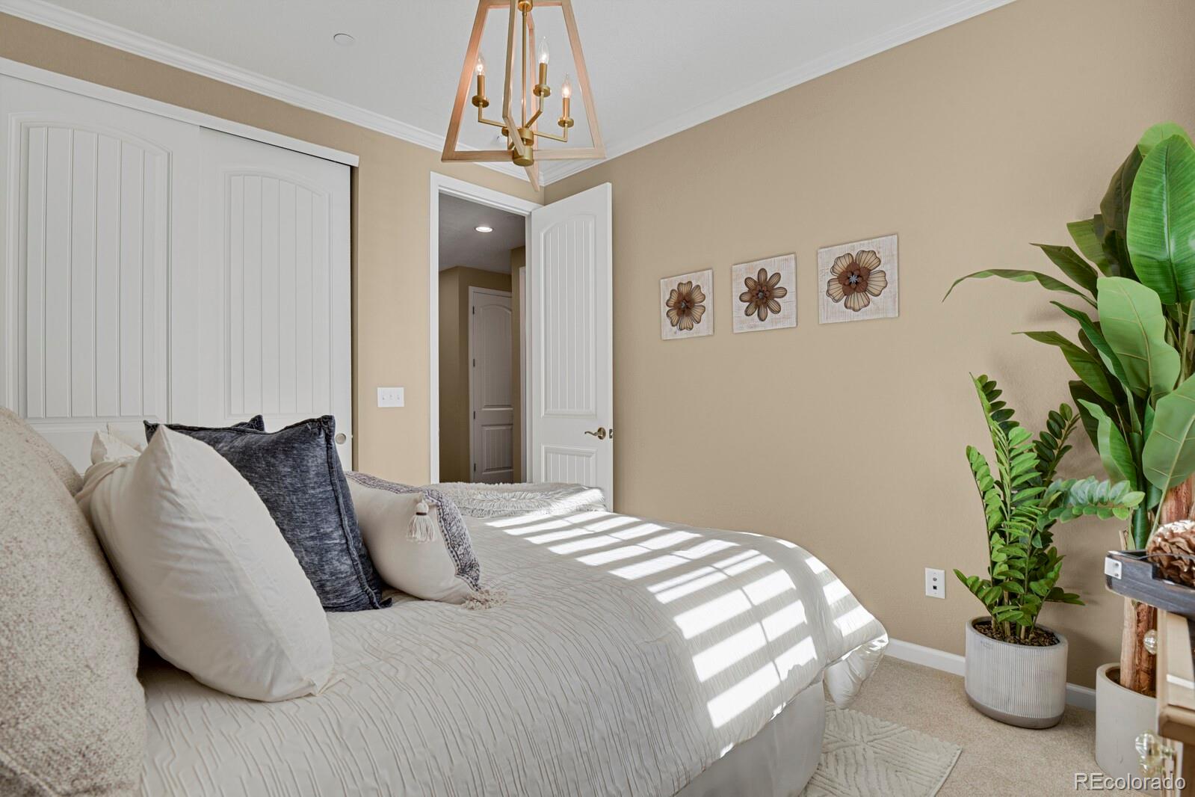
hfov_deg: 93.3
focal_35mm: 17
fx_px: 564
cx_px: 598
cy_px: 398
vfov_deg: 70.4
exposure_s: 1/5
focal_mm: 17
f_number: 8
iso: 250
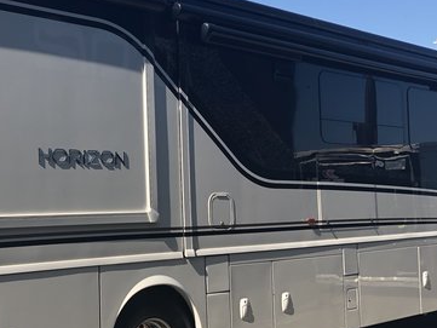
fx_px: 783
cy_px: 165
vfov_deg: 23.7
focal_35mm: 62
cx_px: 87
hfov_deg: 30.4
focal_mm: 4
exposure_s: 1/1548
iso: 20
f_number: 1.8
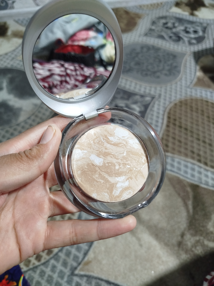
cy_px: 143
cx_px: 107
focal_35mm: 24
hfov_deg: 56.8
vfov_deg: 71.6
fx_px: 198
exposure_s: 1/33
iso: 320
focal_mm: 5.31
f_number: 1.7
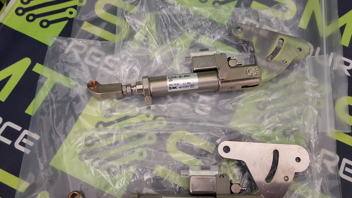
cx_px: 179
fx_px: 289
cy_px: 119
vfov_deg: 37.6
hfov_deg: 62.6
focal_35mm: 31
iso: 320
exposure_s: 1/24
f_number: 1.9
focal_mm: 2.91
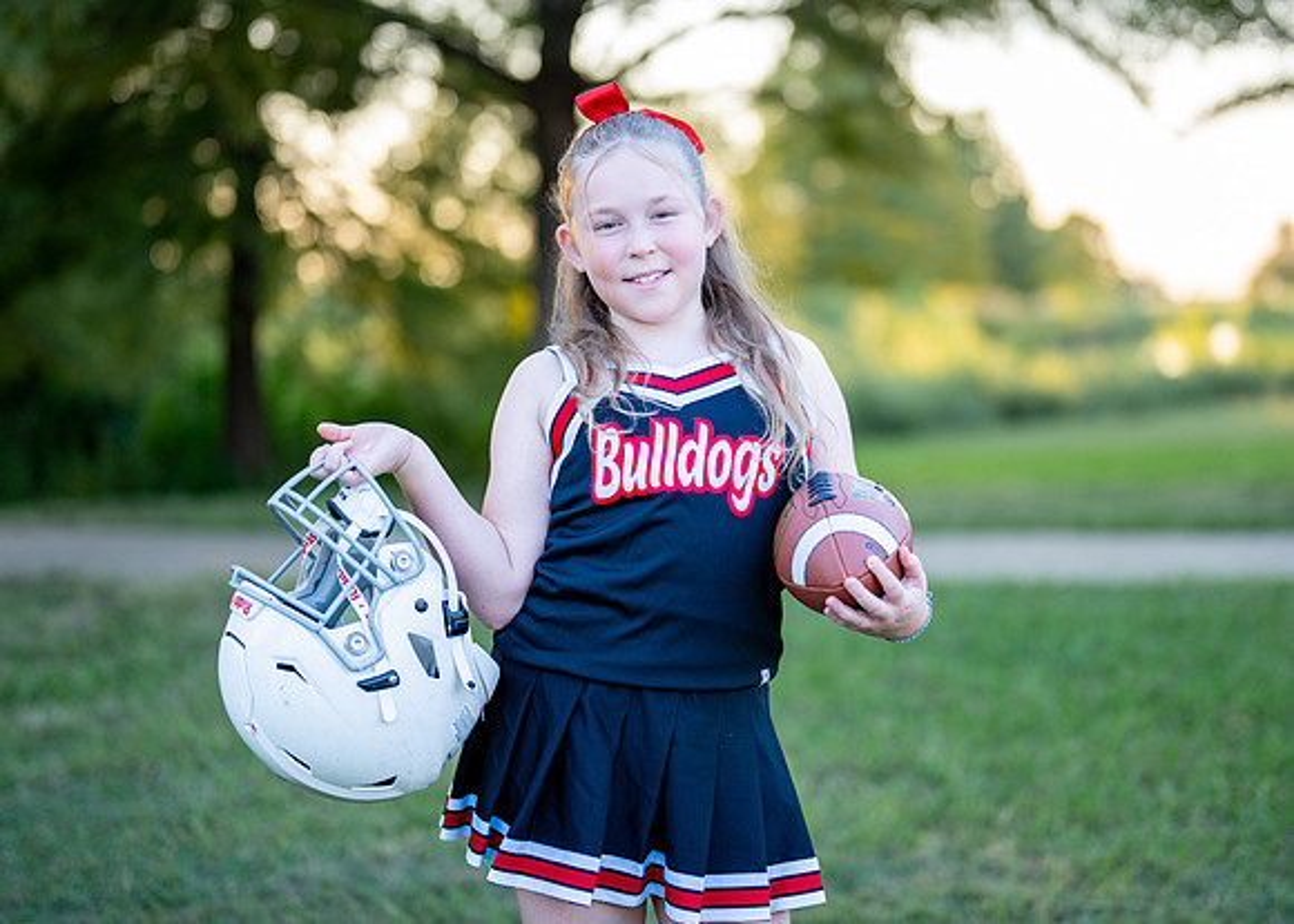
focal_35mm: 61
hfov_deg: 32.3
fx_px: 2235
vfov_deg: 23.3
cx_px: 710
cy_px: 404
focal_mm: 50
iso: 200
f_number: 1.2
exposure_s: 1/800
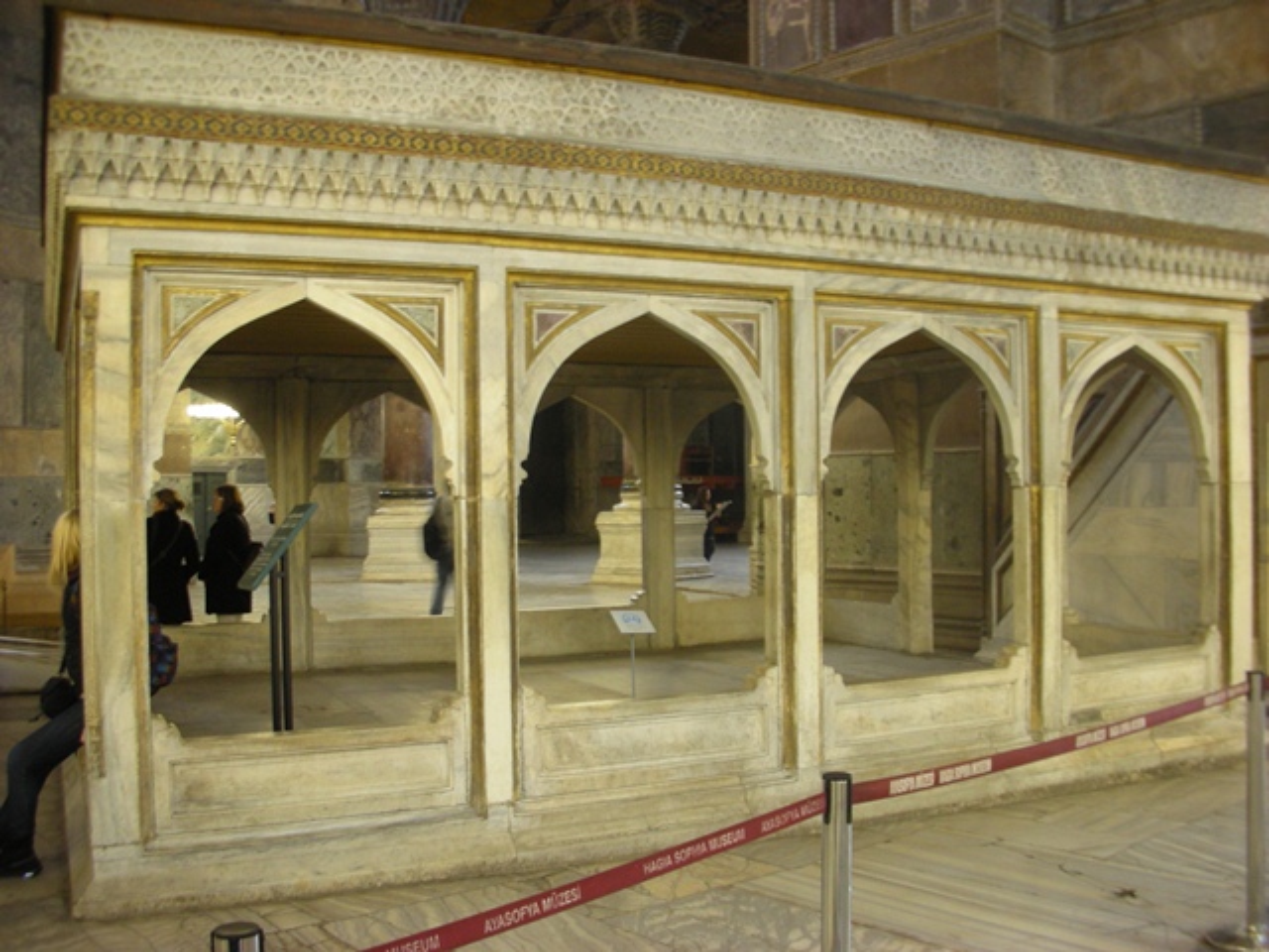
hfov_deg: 52.6
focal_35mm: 35
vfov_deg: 40.7
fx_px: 1283
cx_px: 634
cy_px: 476
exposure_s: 1/3.6
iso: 100
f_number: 3
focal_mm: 5.8
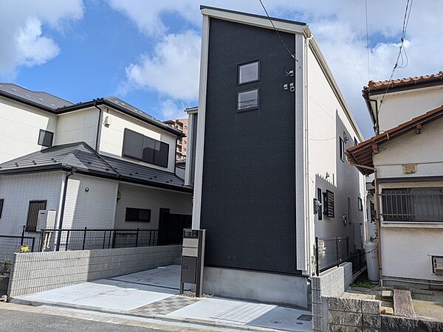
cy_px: 166
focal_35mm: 24
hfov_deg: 71.6
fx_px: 307
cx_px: 222
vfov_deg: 56.8
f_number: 1.7
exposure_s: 1/1949
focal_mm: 4.53
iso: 30
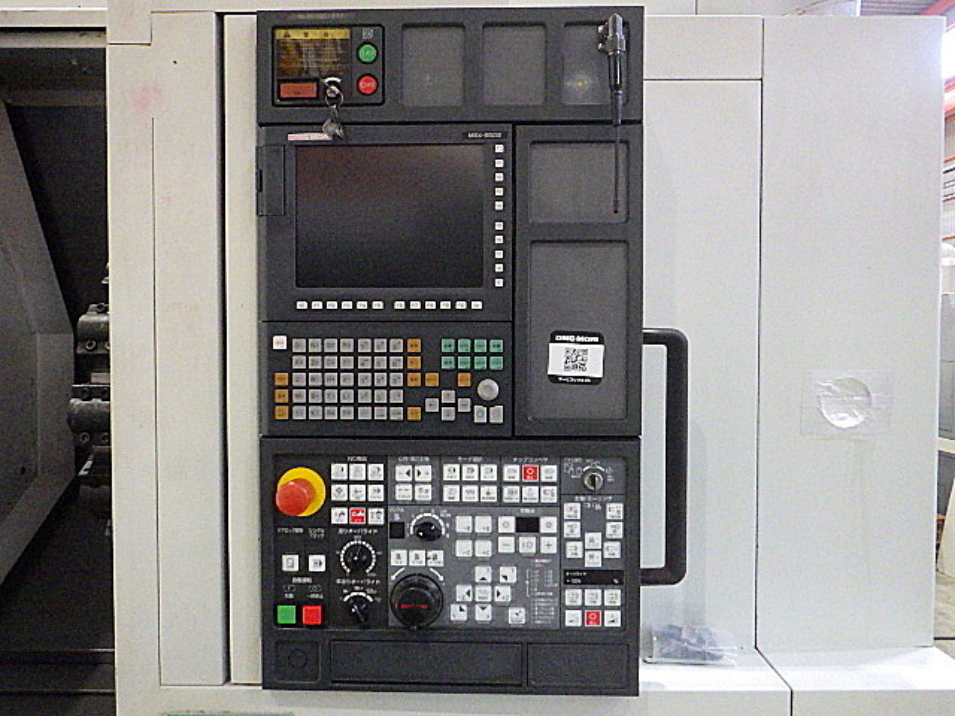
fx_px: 772
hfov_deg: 63.4
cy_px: 358
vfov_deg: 49.7
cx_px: 478
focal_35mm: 28
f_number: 3.5
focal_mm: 5
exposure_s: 1/45
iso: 1000
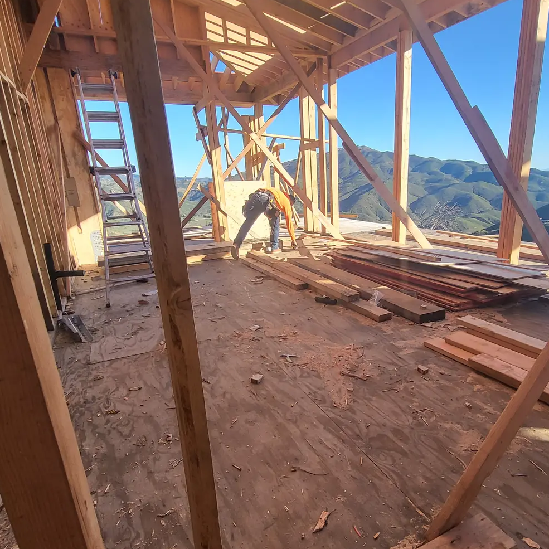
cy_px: 303
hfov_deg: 72.0
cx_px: 296
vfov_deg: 71.9
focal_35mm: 21
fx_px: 377
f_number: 2.2
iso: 32
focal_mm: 1.74
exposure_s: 1/397
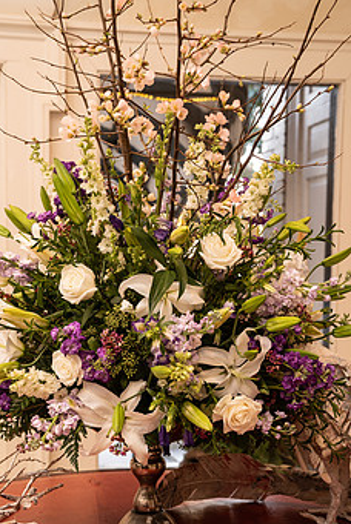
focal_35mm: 58
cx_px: 152
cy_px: 320
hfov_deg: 23.4
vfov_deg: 34.3
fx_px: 846
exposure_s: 1/40
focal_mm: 44
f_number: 4.5
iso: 800
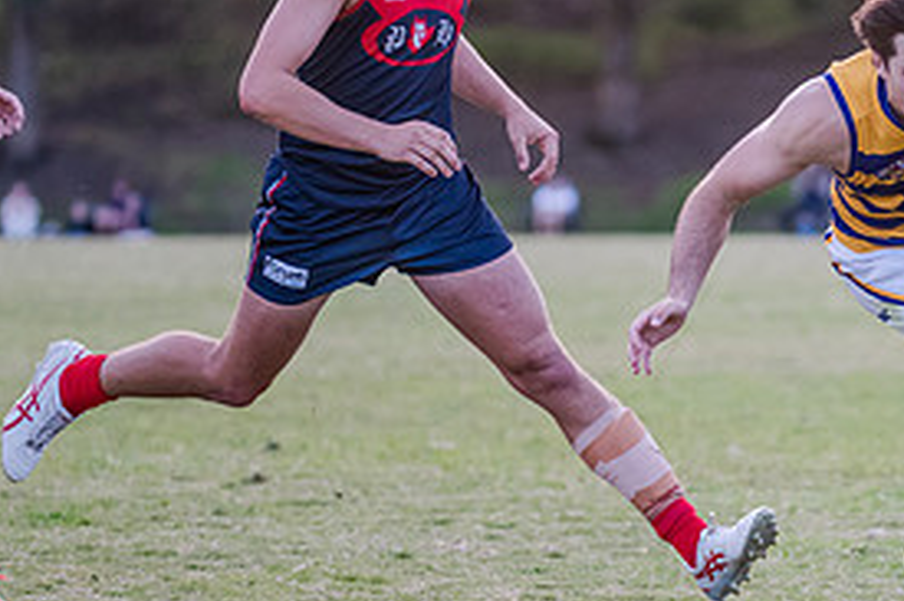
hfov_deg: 5.4
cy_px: 261
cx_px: 905
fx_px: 9637
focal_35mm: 384
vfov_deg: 3.6
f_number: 2.8
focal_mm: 155
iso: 1400
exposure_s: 1/1600
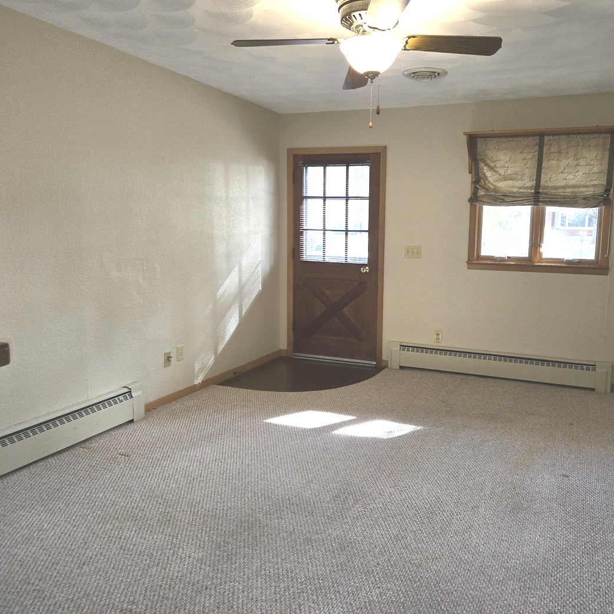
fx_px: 562
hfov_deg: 56.8
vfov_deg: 57.3
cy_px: 302
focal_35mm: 28
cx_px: 372
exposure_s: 1/60
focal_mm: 5.4
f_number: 1.8
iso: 100
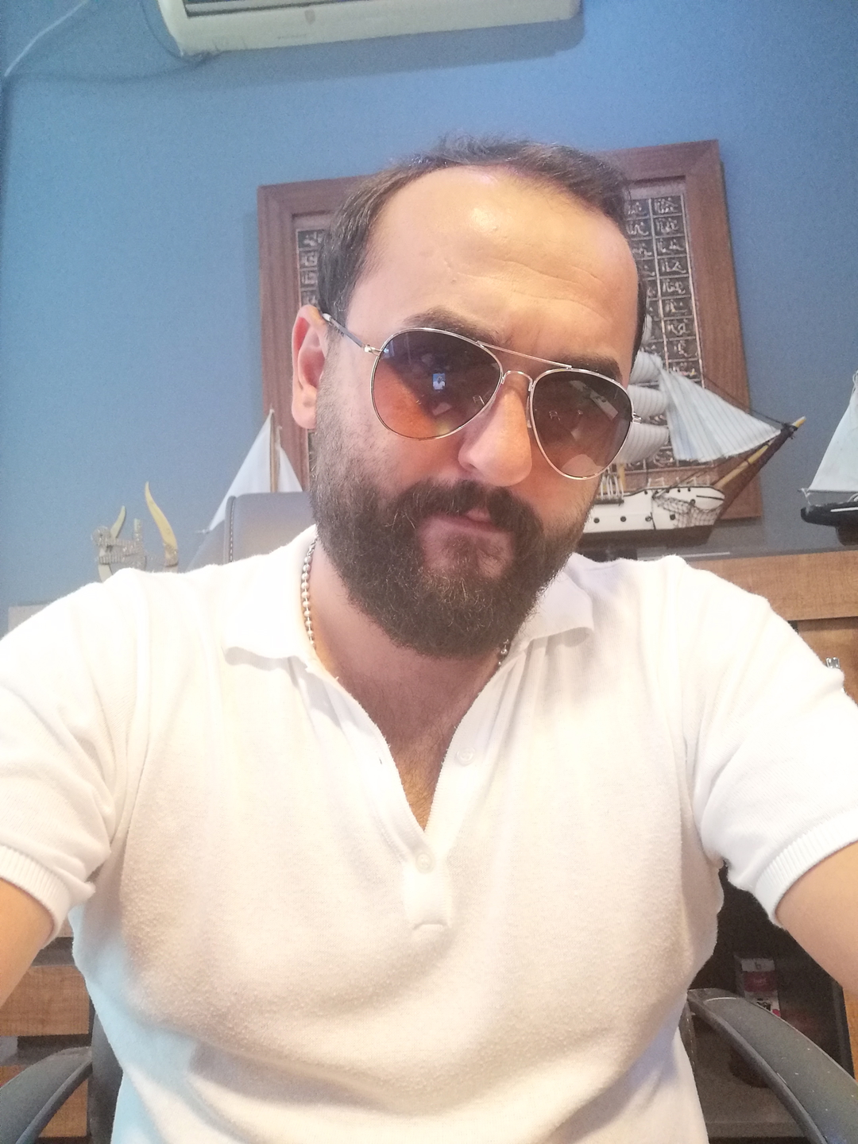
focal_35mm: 26
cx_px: 429
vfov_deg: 67.3
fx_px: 859
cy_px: 572
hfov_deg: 53.1
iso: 320
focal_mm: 3.81
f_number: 2
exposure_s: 1/20
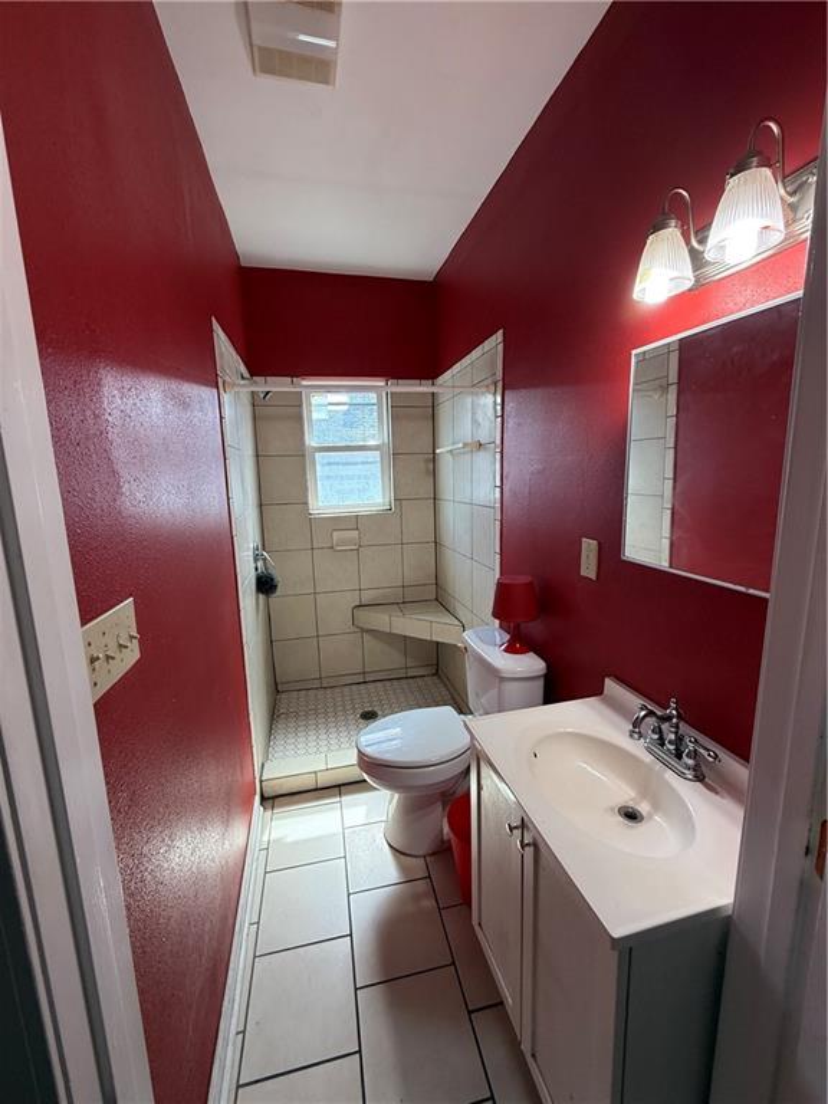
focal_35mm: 14
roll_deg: +1.5
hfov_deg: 85.7
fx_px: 446
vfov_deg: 102.1
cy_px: 552
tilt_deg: -9.9
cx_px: 414
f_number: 2.2
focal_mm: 2.22
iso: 125
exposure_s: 1/120
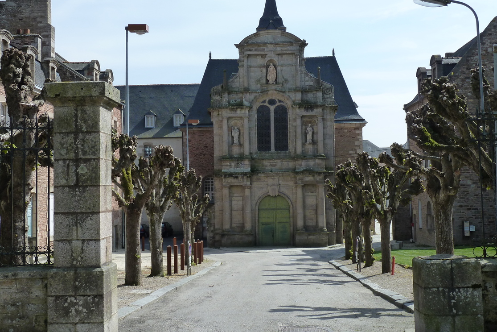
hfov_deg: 41.9
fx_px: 649
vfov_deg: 28.6
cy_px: 149
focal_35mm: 47
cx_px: 246
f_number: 4.5
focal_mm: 6.9
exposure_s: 1/500
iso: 125
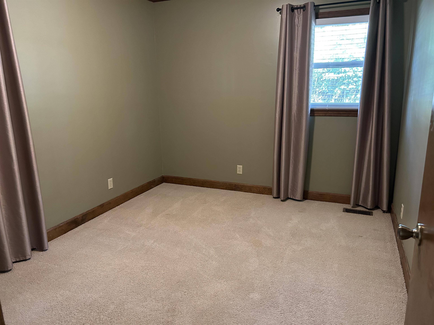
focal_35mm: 26
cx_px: 217
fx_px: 326
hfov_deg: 67.3
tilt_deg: -13.1
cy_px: 162
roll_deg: +1.6
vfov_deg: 53.1
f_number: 1.5
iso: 500
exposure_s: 1/40
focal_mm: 5.7
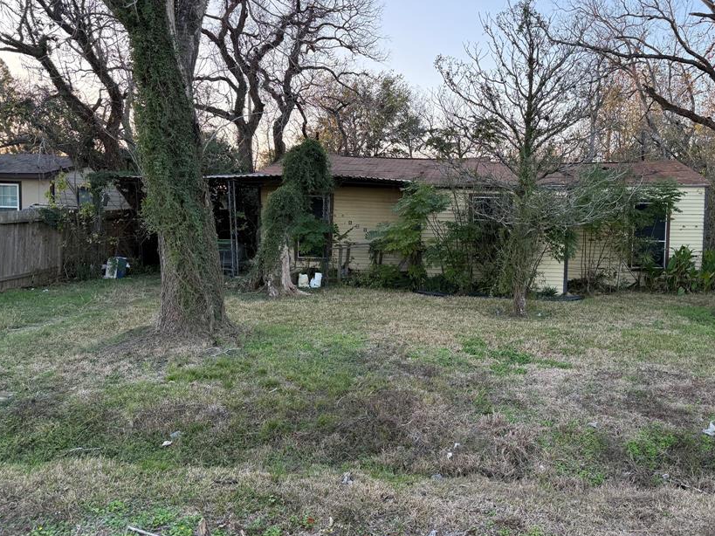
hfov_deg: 59.3
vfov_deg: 46.8
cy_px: 251
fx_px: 620
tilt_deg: -4.1
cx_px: 440
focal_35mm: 30
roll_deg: -0.9
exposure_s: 1/319
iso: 100
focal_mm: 6.76
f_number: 1.78
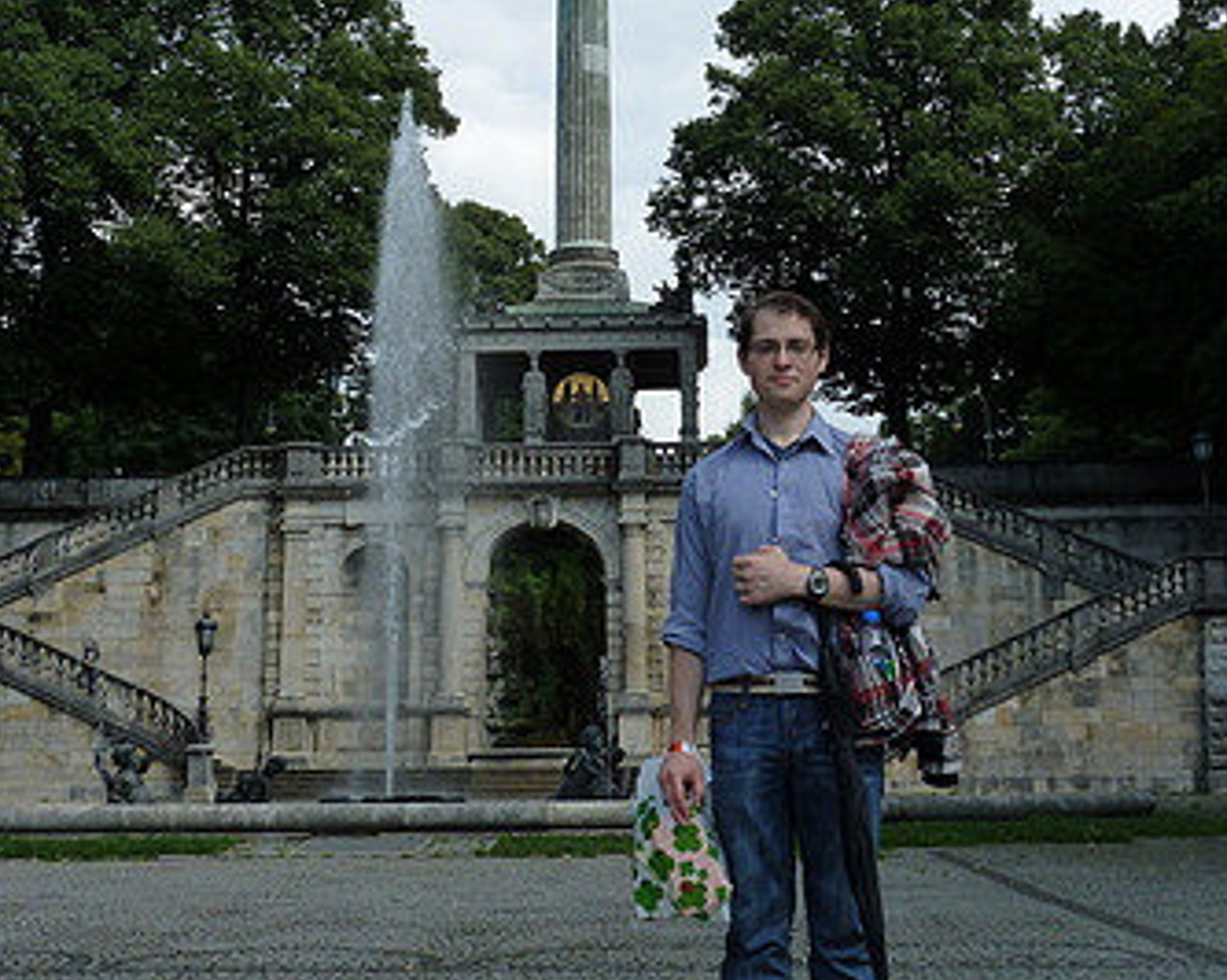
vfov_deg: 25.8
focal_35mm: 58
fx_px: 2105
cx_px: 610
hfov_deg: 32.5
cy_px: 206
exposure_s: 1/400
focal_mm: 7.3
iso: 125
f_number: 5
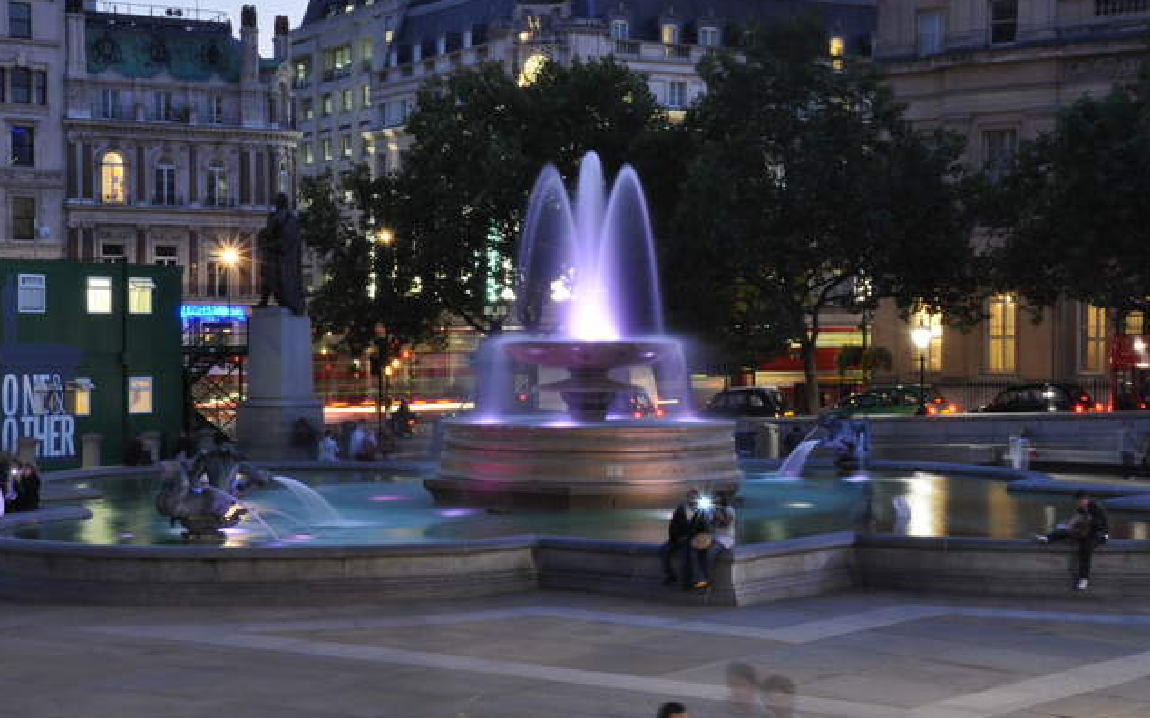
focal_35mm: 74
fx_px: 2319
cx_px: 571
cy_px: 344
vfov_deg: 17.6
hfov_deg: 27.9
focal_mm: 48
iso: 640
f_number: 32
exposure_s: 8
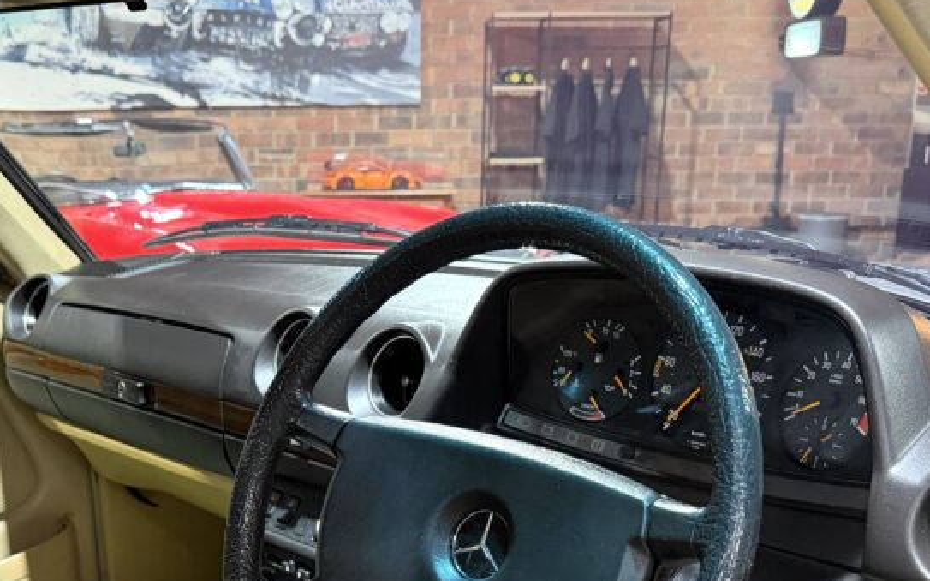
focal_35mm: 48
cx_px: 355
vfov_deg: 25.5
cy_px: 579
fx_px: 1216
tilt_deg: -20.3
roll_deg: +0.5
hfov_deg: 41.6
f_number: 1.78
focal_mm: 6.76
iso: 640
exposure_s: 1/33
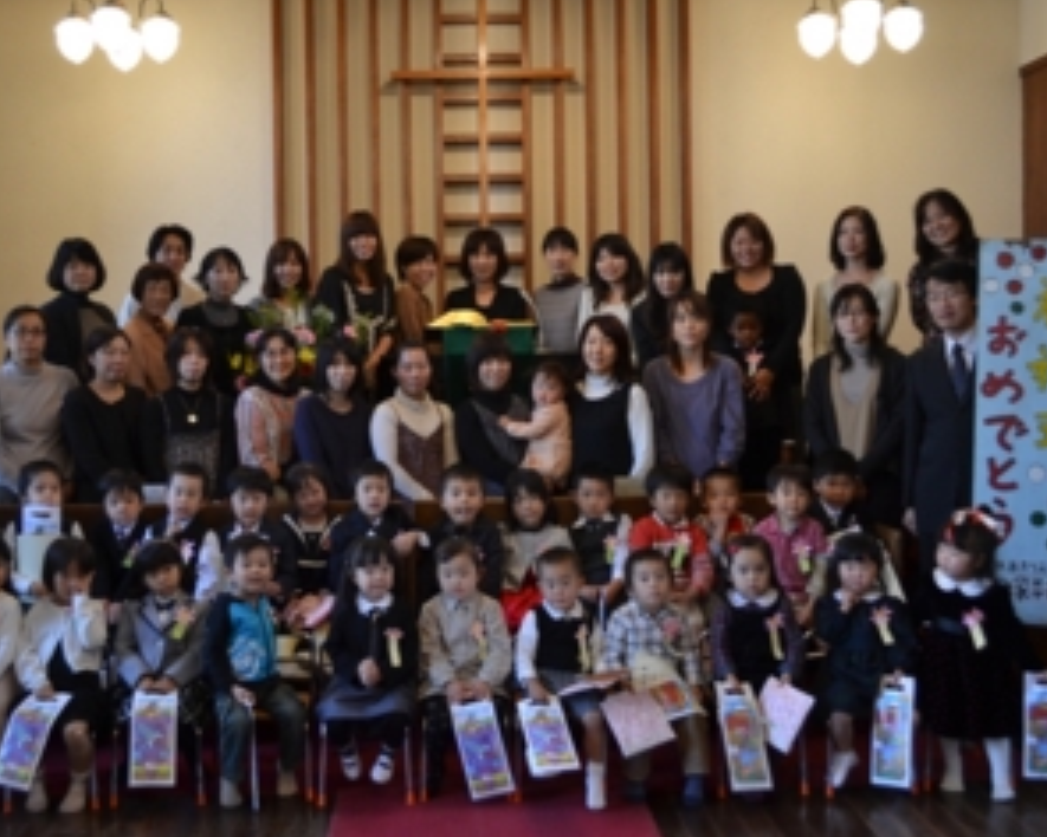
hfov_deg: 43.8
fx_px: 1301
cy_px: 388
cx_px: 479
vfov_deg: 35.7
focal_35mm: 42
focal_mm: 22
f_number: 4
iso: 400
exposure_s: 1/25
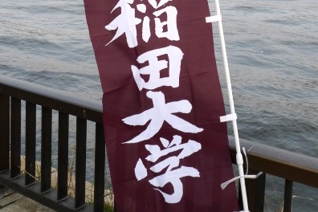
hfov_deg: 46.4
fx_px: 371
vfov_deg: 31.2
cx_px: 160
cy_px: 46
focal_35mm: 42
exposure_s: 1/500
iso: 80
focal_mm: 6.3
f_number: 3.5
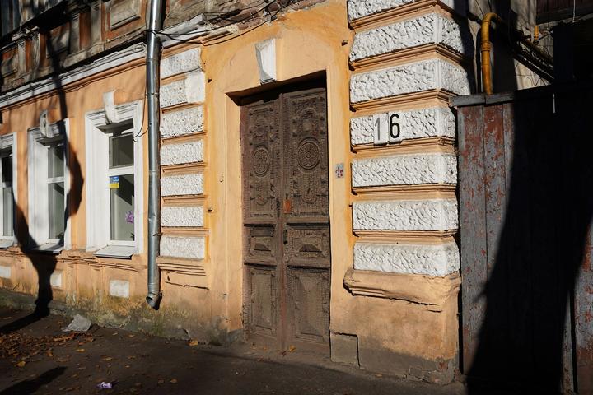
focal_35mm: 32
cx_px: 296
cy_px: 198
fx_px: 525
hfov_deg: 58.9
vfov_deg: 41.2
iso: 100
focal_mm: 31.9
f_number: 8
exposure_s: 1/800
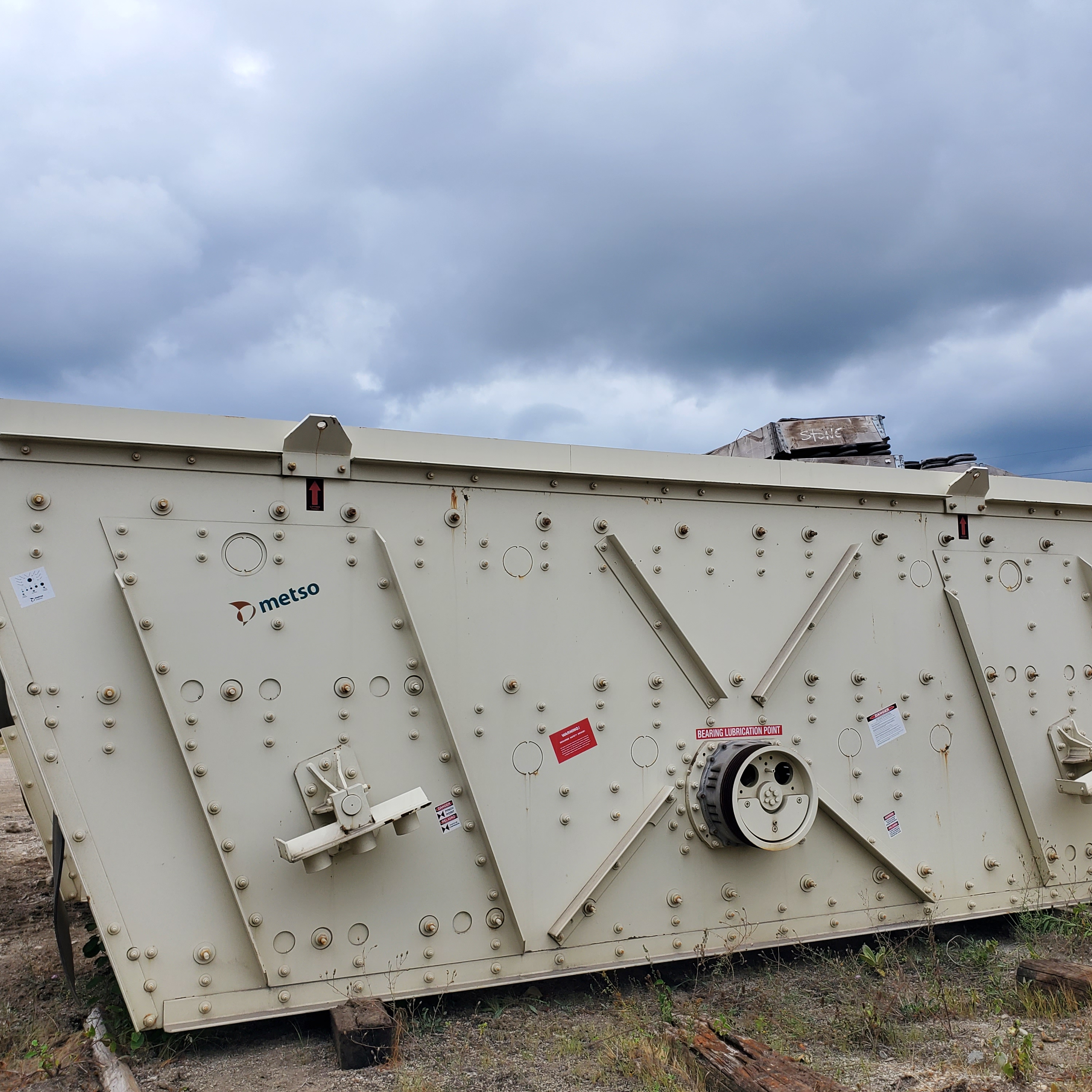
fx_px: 1106
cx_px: 596
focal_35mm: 31
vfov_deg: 52.5
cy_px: 552
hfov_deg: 52.5
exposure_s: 1/937
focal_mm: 4.3
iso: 50
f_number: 2.4
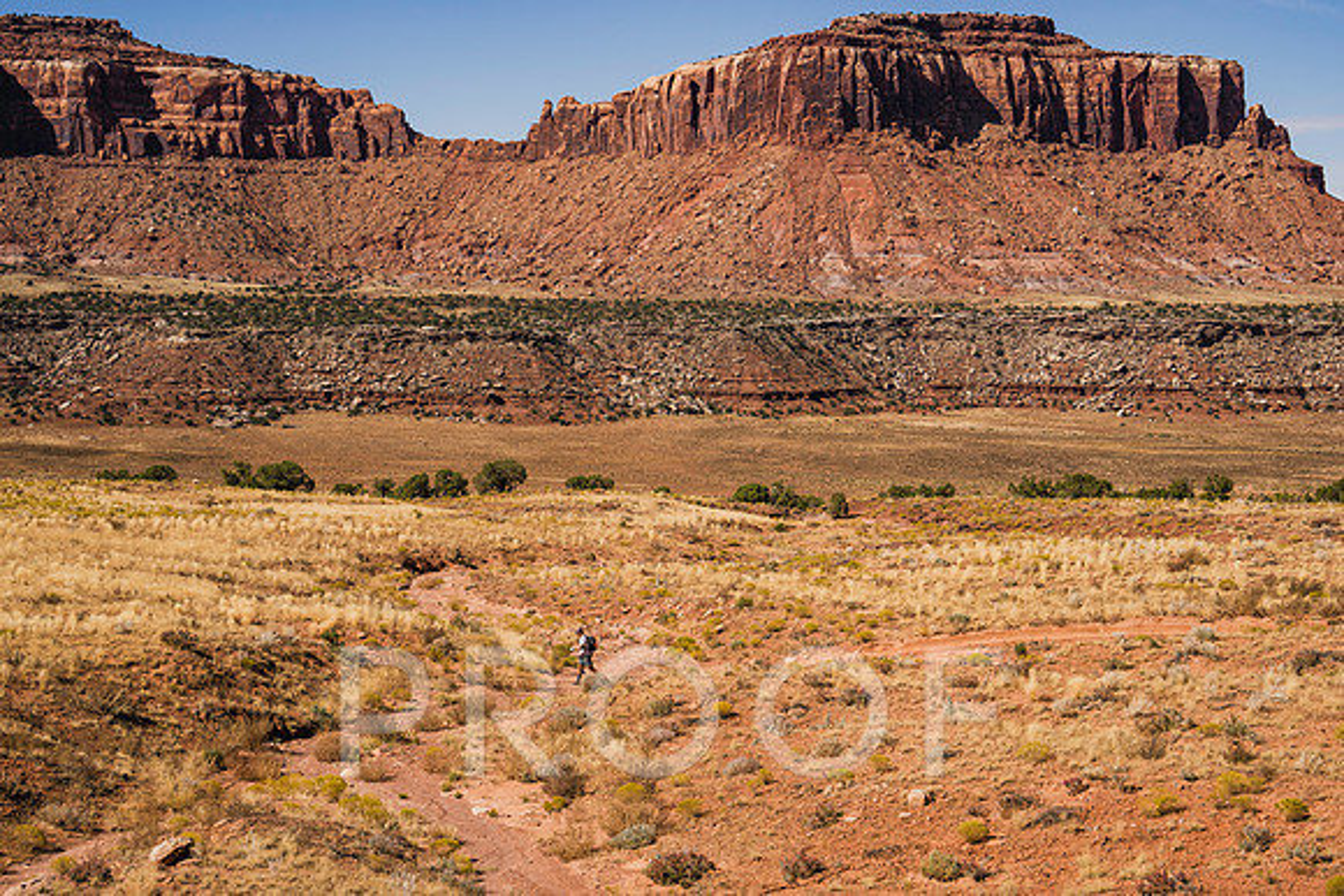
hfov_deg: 32.4
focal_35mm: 62
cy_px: 448
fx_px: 2315
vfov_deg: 21.9
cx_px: 672
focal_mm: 62
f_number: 7.1
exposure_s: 1/640
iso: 160
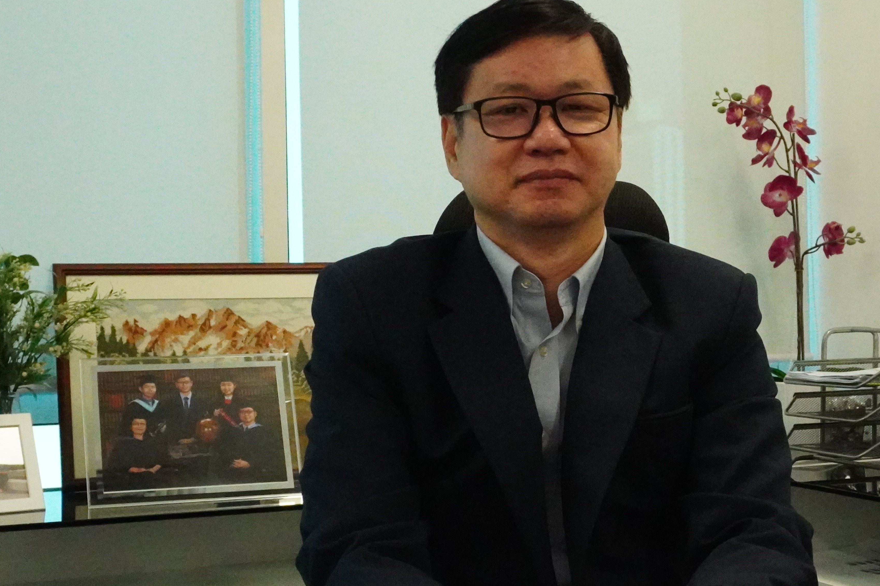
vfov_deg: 23.4
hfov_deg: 34.3
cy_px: 306
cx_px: 552
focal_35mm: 58
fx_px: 1418
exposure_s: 1/1000
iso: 16000
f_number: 5.6
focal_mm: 22
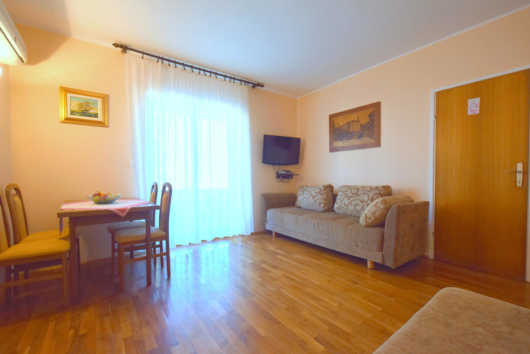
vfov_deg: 77.3
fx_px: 221
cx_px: 265
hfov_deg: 100.4
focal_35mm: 15
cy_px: 177
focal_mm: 10
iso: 400
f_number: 5
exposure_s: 1/100
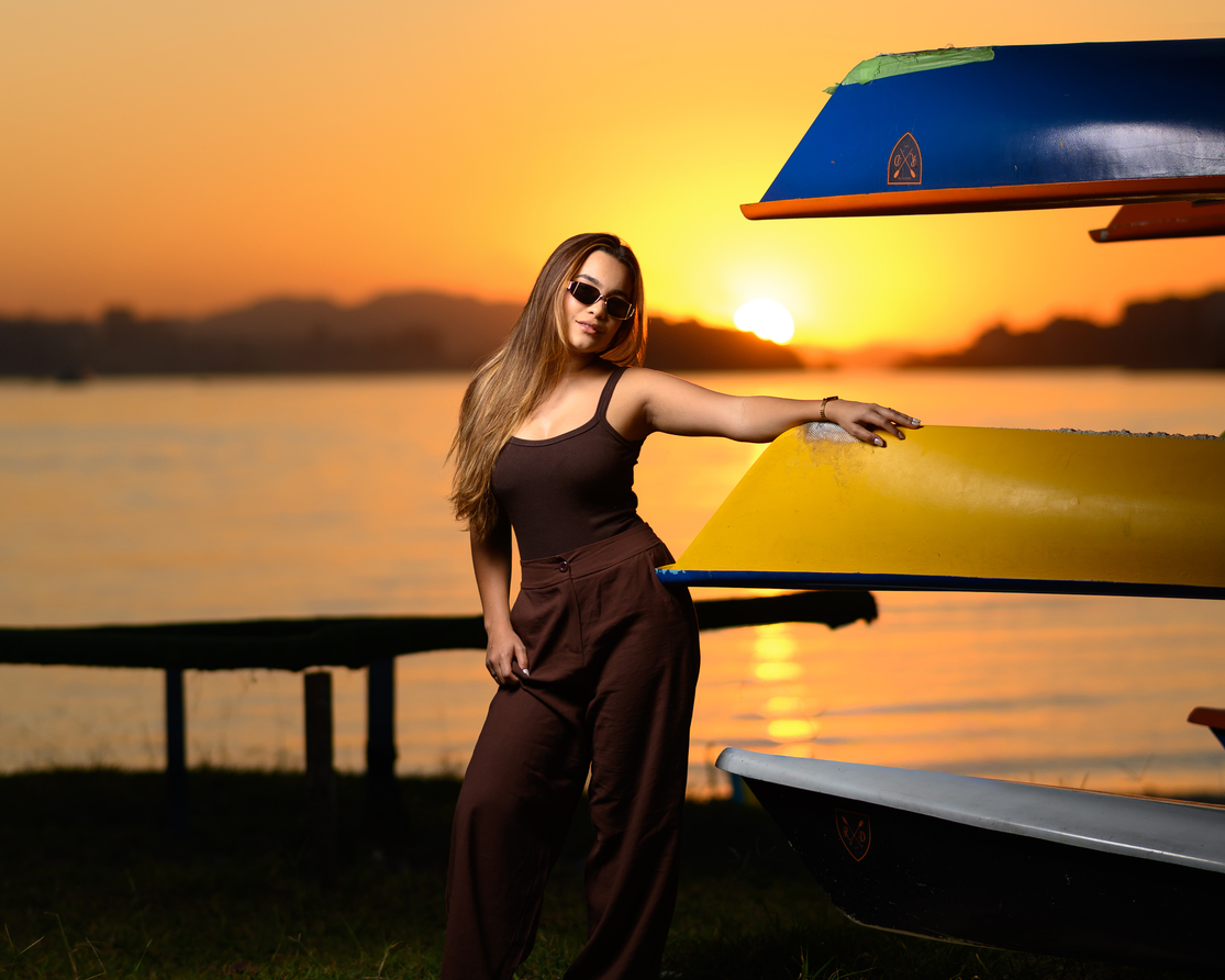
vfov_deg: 12.0
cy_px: 374
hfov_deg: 14.9
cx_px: 601
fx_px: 4677
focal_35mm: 129
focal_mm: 85
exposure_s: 1/1600
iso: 50
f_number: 1.8
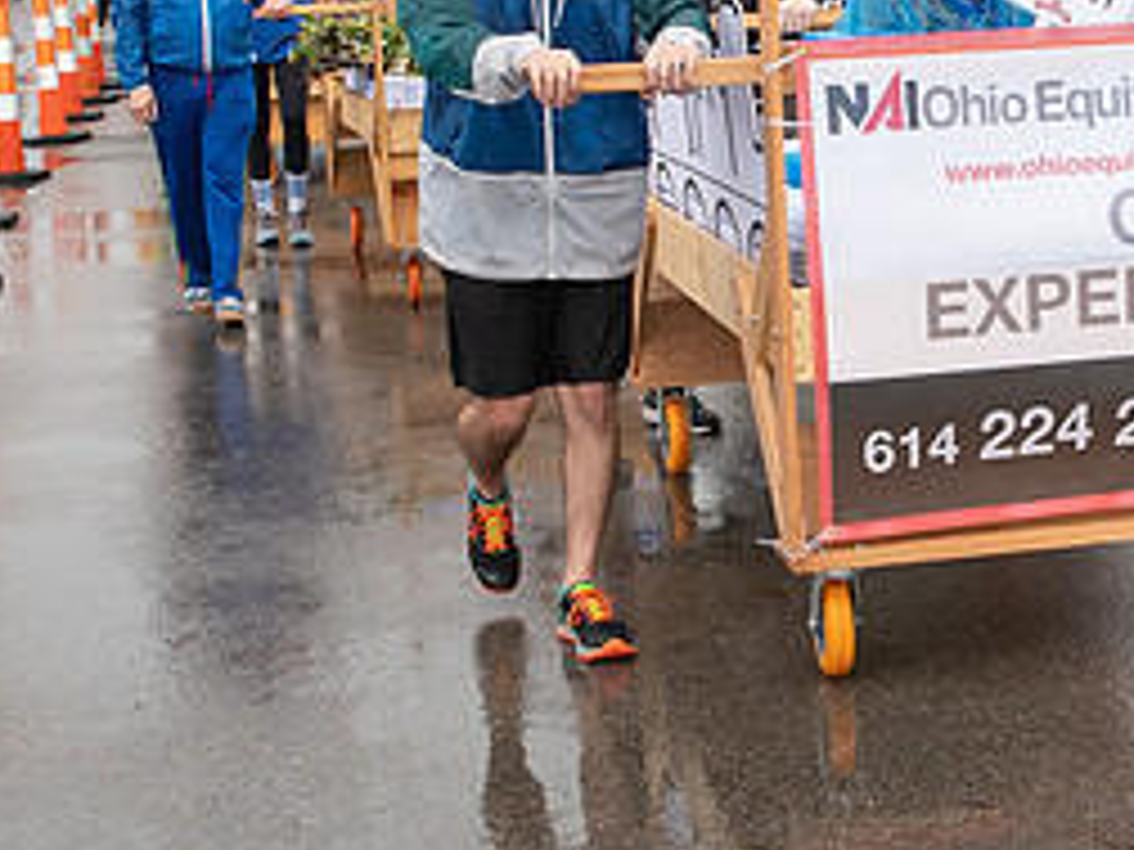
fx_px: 2555
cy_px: 244
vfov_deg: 18.8
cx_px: 945
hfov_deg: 24.5
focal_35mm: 78
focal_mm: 24
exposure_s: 1/200
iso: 400
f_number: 7.1
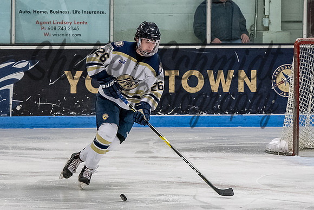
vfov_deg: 3.2
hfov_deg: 4.8
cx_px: 129
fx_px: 3723
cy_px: 103
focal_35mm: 427
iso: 3600
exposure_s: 1/800
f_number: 4
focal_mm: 165
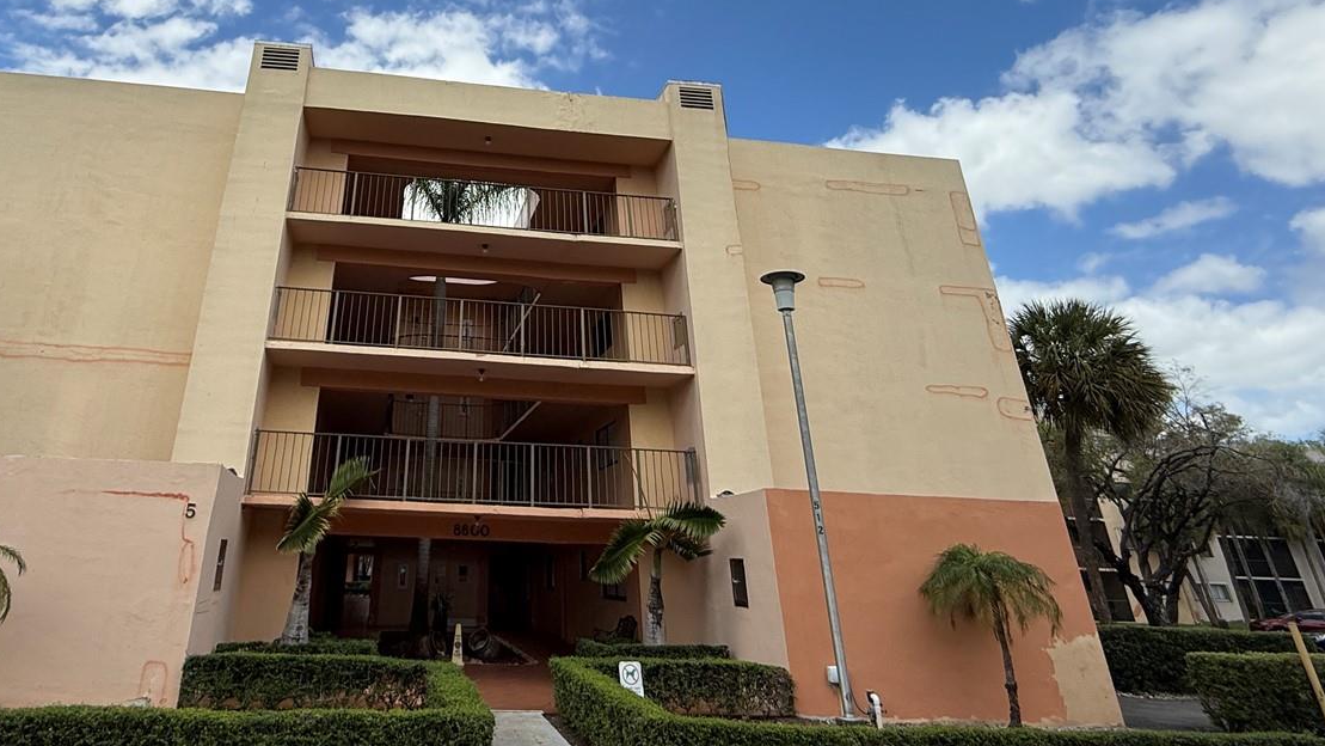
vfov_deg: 49.3
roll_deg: -1.8
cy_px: 182
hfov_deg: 79.5
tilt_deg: +27.7
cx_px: 484
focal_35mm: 22
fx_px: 773
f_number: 2.2
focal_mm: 2.22
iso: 50
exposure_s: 1/2410
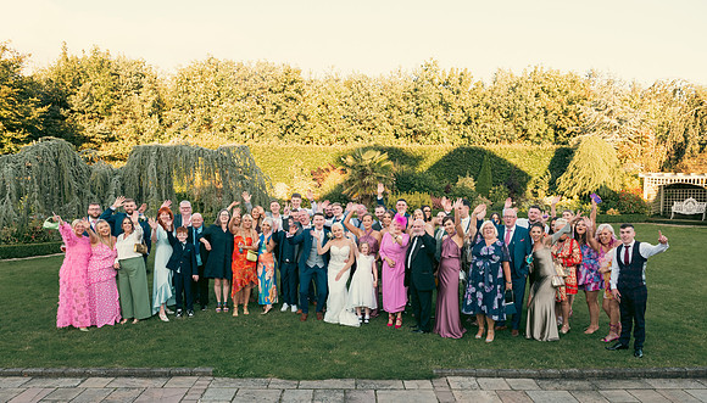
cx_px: 354
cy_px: 233
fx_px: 474
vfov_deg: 45.9
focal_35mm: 25
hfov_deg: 73.4
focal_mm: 24
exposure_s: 1/160
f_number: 6.3
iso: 400
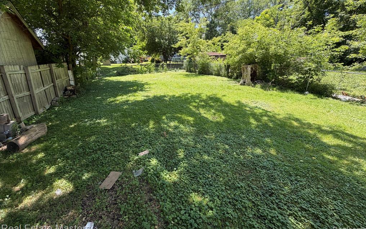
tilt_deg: -15.5
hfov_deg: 101.5
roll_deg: +1.8
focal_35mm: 15
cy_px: 97
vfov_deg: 74.3
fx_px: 150
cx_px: 184
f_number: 2.2
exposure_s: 1/359
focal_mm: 2.22
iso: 50
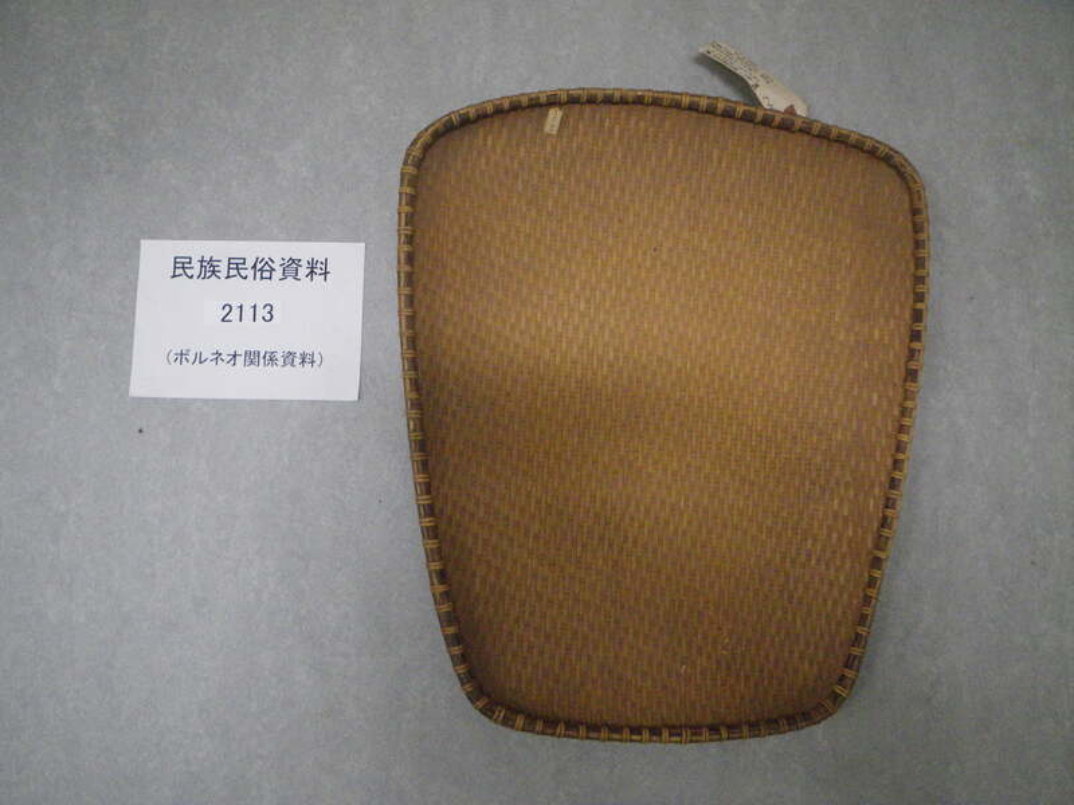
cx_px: 537
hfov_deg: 63.4
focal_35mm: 28
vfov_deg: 49.7
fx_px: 869
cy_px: 402
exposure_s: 1/50
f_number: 3.5
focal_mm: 5
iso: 640
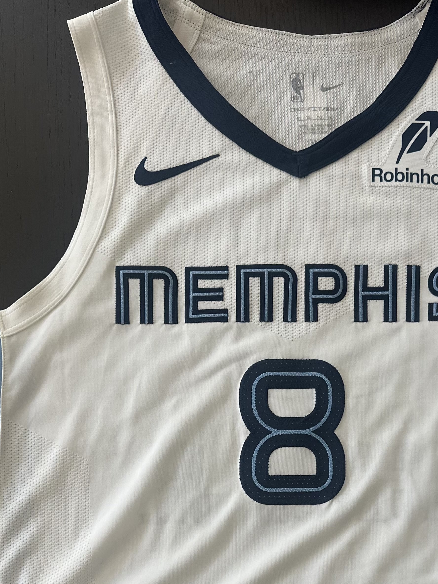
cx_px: 306
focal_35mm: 41
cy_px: 479
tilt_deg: -87.4
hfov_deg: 34.7
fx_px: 692
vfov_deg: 43.3
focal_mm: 6.86
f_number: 1.78
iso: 125
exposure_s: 1/60
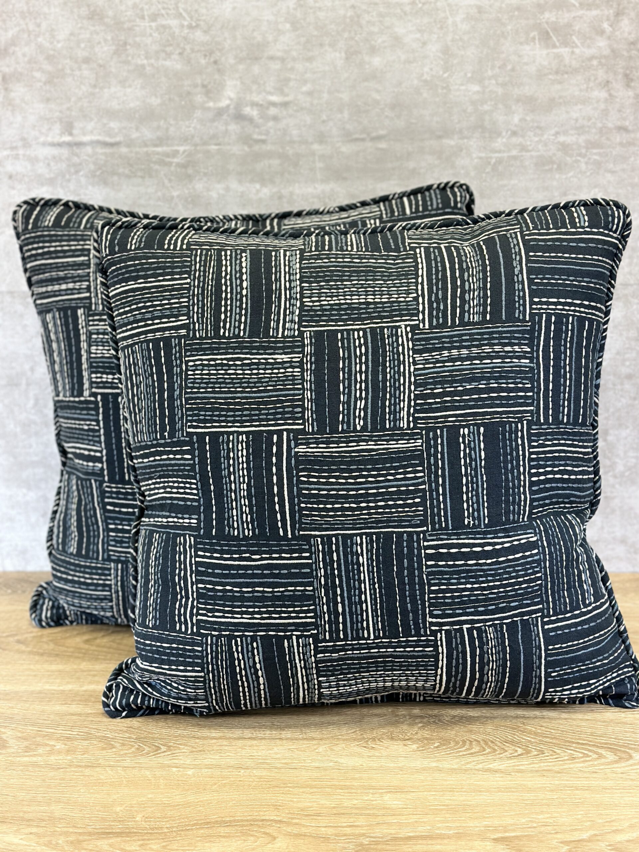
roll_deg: +1.3
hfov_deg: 30.3
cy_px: 426
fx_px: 1181
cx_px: 320
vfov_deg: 39.7
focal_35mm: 48
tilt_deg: -14.1
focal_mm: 6.86
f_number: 1.78
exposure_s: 1/120
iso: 160
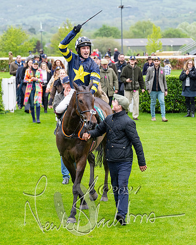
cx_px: 101
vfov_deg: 13.9
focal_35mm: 139
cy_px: 123
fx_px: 1007
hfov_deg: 11.1
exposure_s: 1/800
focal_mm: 98
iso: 1000
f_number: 4
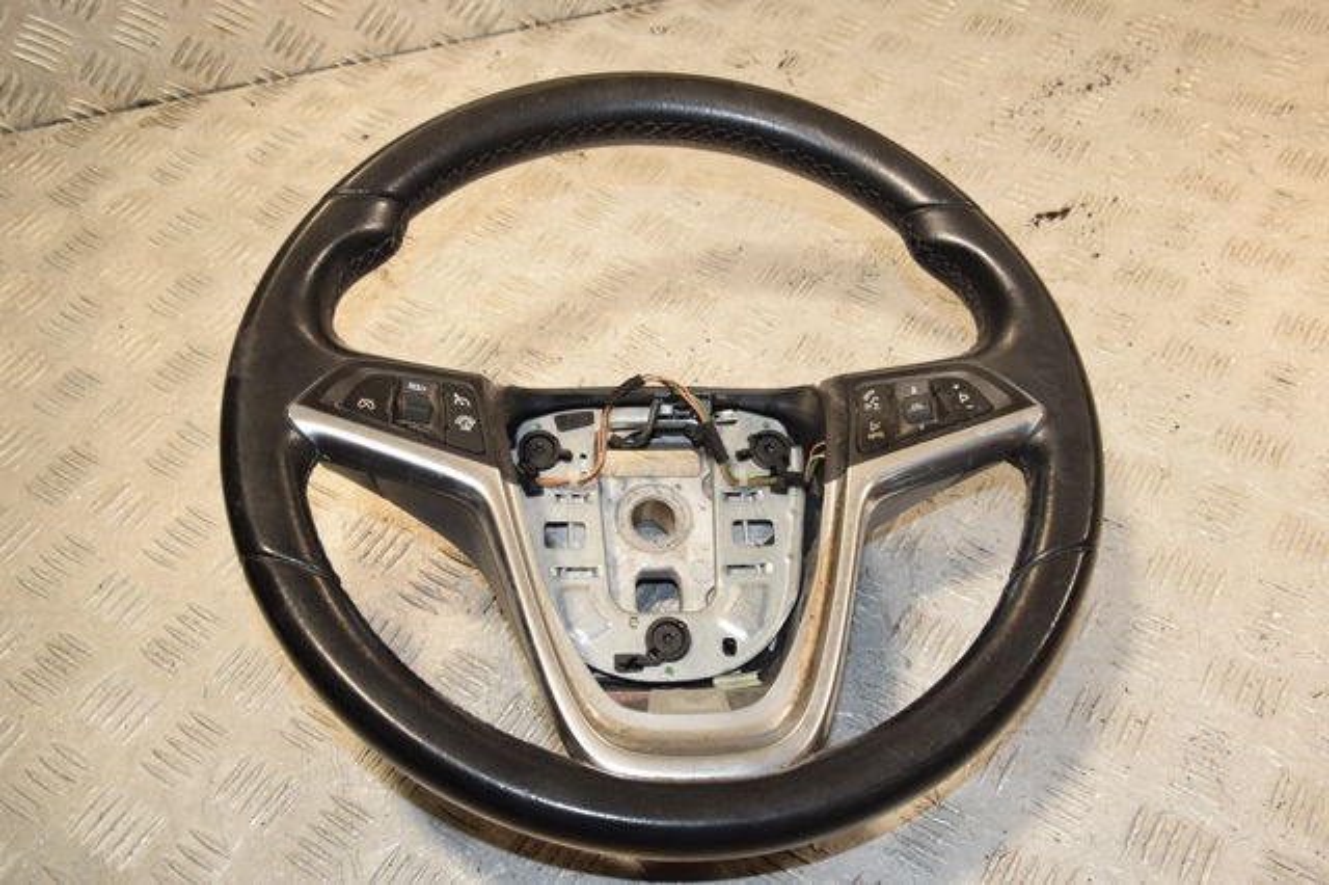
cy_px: 442
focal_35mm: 39
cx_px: 664
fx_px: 1439
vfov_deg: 34.2
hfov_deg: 49.6
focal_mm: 26
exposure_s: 1/200
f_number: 8
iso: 800
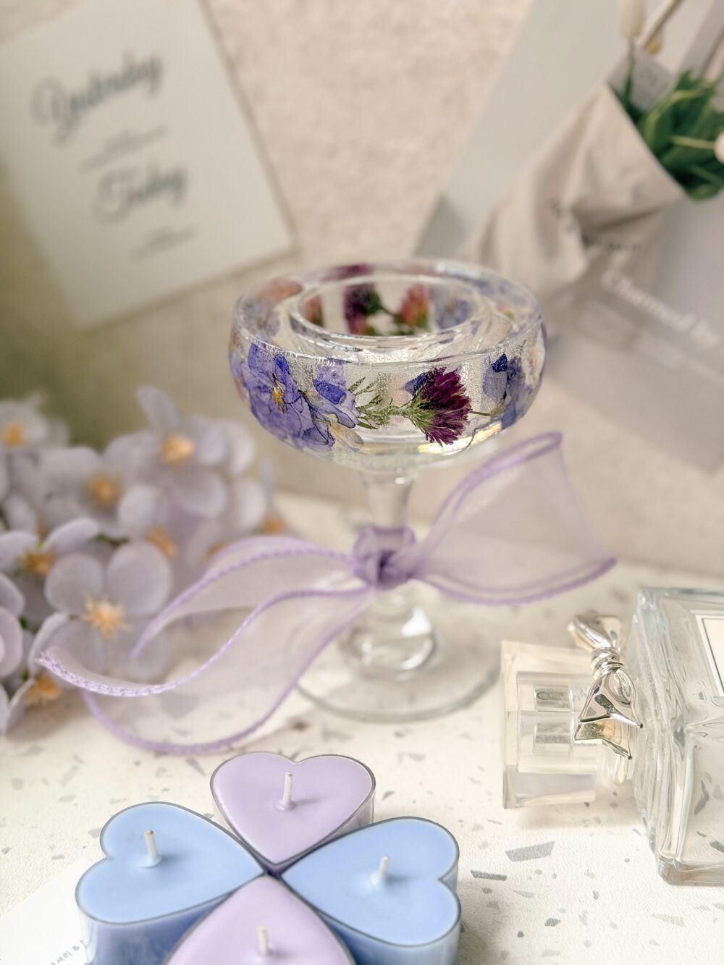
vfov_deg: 39.7
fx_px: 1338
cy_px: 482
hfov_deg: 30.3
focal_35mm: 48
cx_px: 362
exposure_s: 1/60
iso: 250
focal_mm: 6.76
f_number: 1.8
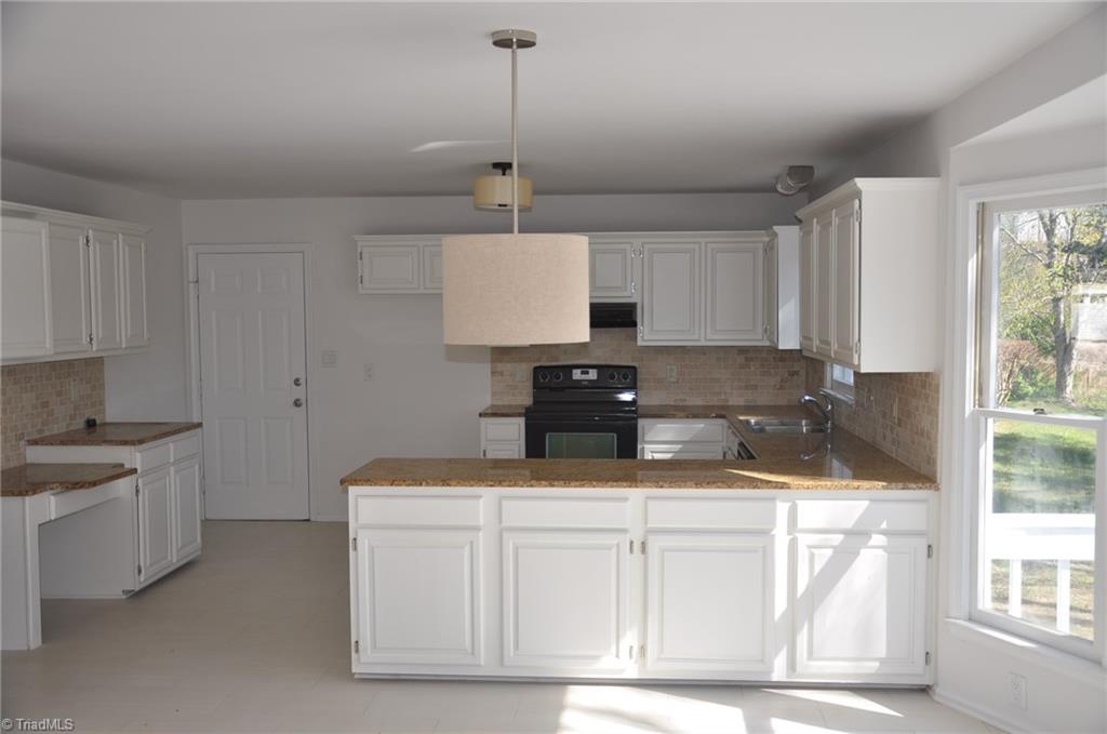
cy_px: 367
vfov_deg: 36.7
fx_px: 1105
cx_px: 554
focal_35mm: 36
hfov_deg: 53.2
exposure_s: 1/200
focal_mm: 24
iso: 200
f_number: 3.8
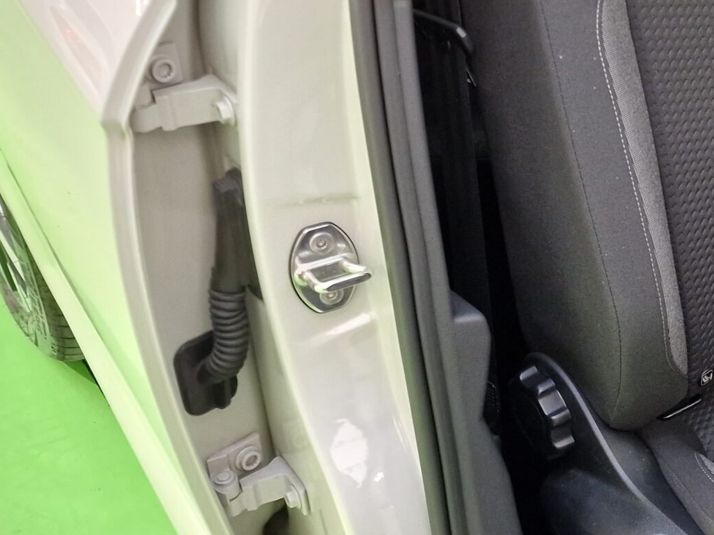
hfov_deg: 29.5
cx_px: 833
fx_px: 1176
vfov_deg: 25.6
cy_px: 207
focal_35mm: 57
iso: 500
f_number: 1.8
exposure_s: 1/33
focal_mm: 6.4
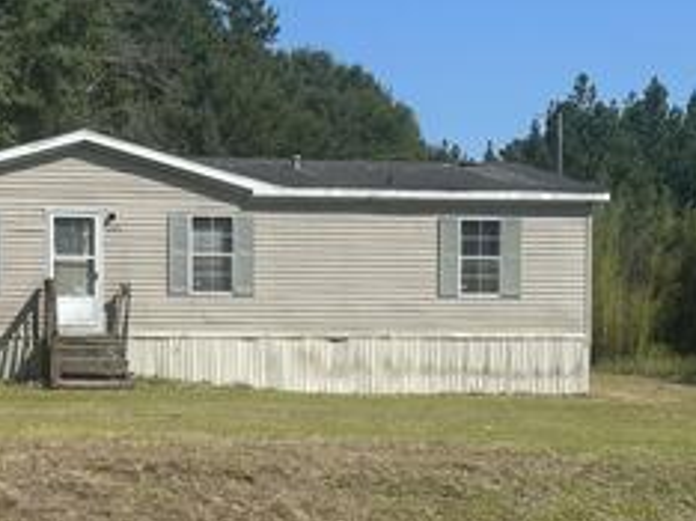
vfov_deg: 17.7
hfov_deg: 23.3
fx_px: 1667
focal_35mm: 83
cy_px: 374
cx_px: 164
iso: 64
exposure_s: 1/4367
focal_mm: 6.86
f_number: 1.78
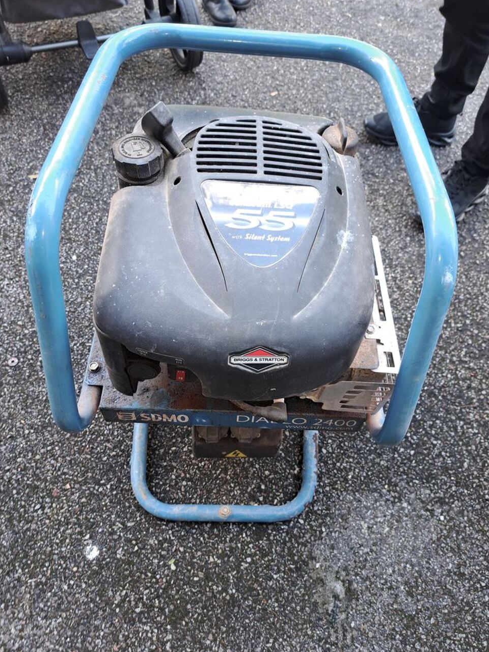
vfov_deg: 69.4
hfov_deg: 54.9
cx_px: 254
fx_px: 471
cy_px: 328
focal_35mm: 25
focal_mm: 5.23
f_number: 1.8
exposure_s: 1/50
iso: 50
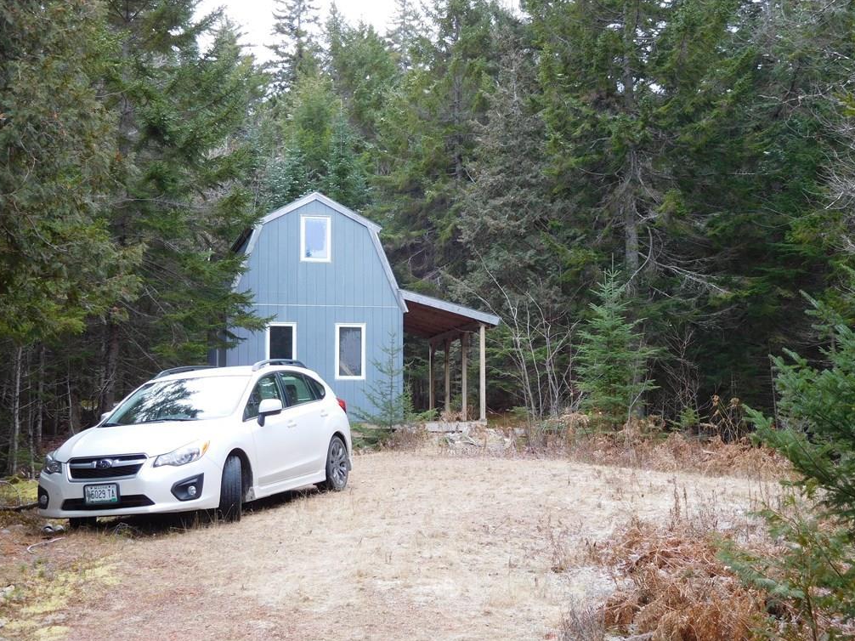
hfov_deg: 34.4
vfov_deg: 26.1
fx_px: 1383
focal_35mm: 56
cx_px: 422
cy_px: 325
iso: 125
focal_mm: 9.8
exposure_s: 1/50
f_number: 4.2
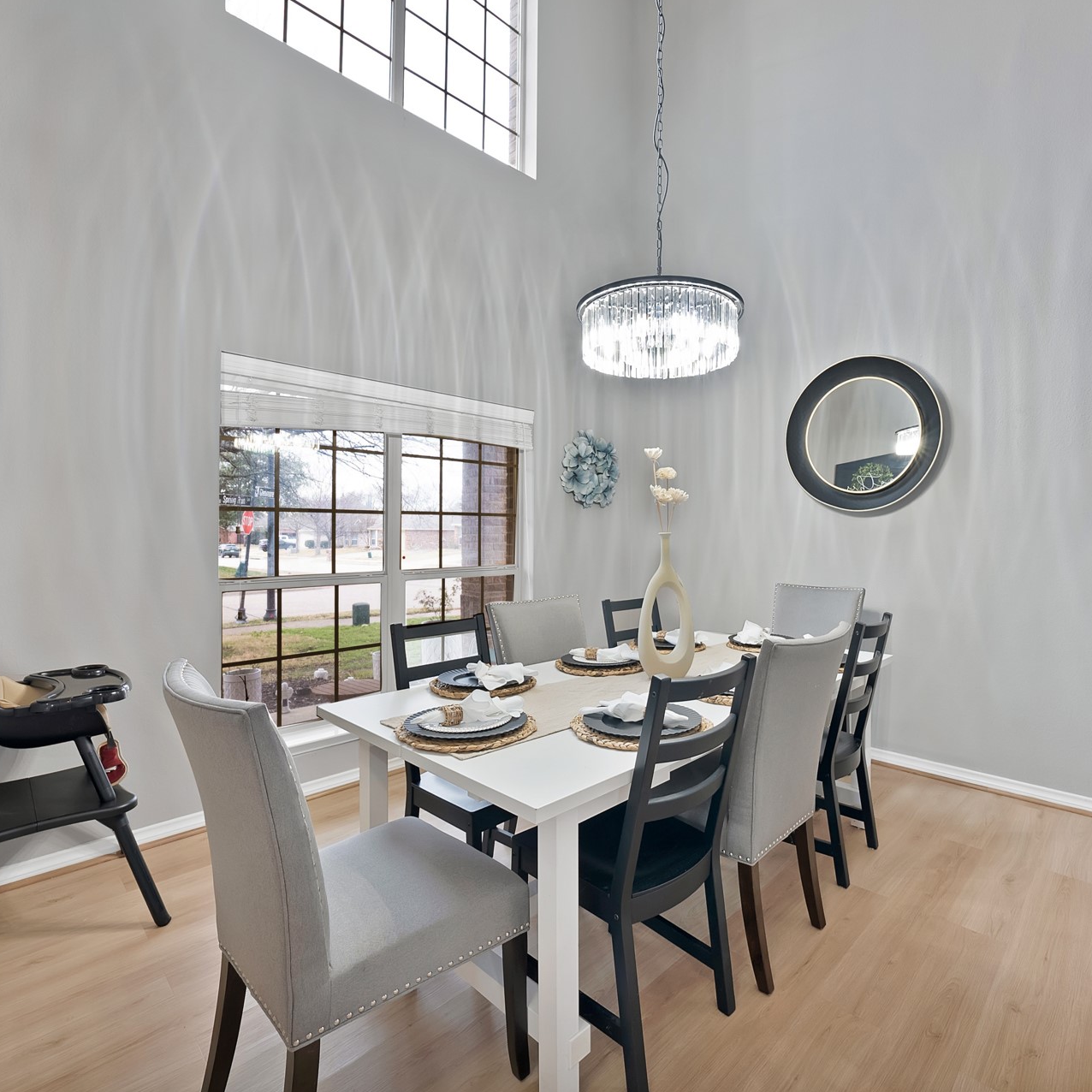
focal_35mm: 16
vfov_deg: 87.4
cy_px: 536
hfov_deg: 86.9
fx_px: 571
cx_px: 626
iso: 640
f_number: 9
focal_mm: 12
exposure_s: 1.3
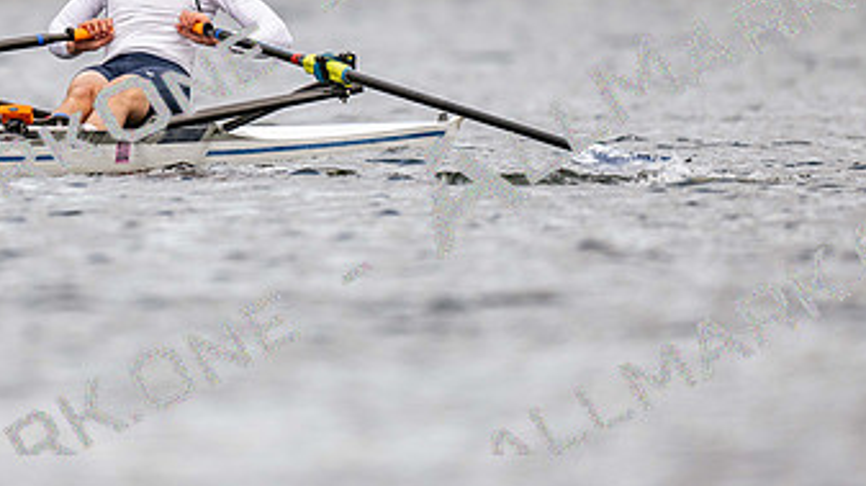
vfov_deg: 1.1
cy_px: 15
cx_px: 203
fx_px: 24828
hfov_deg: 2.0
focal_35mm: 1082
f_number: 4
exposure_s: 1/2500
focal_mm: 600
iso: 640
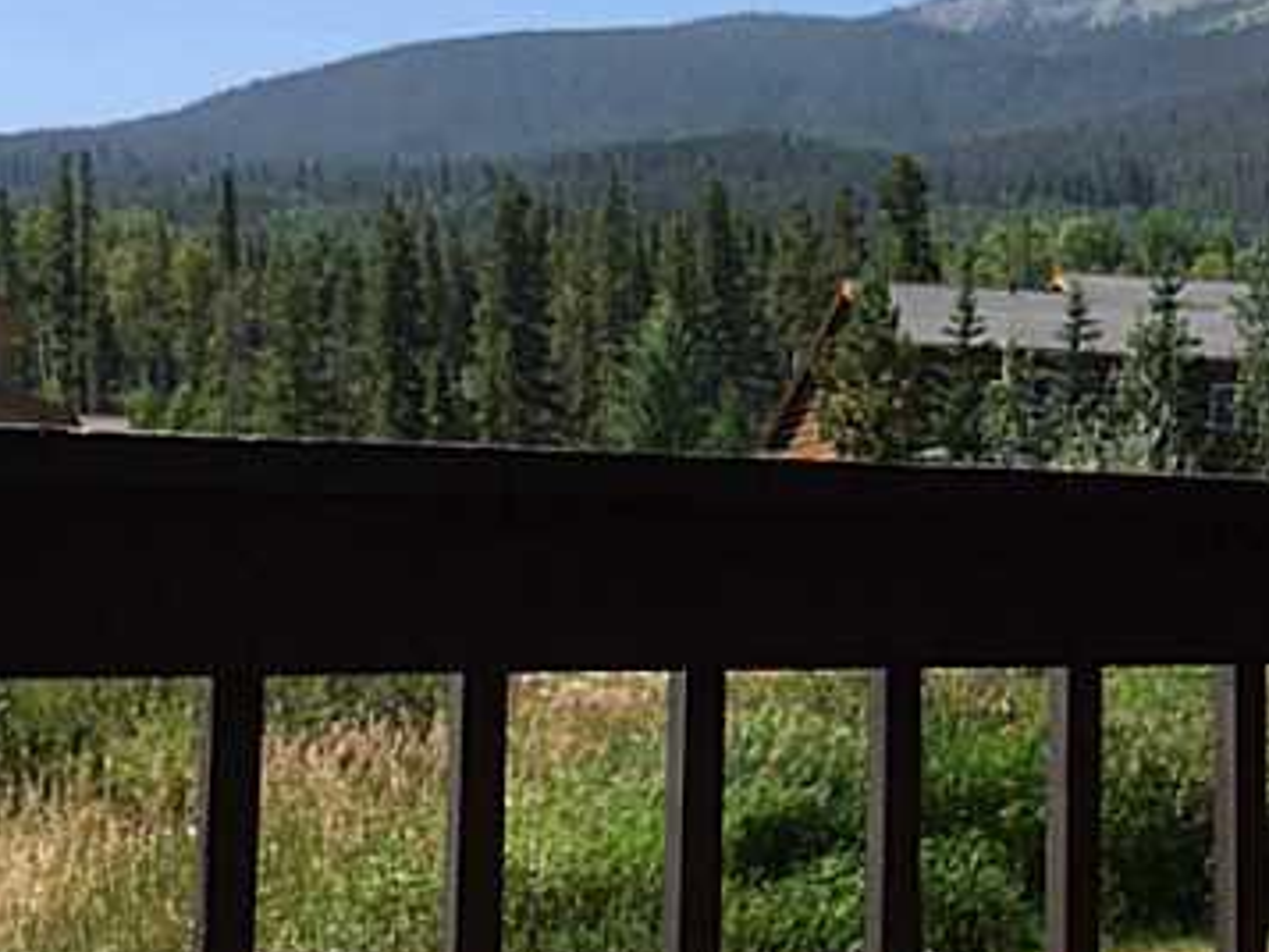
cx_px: 1063
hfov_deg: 29.0
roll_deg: -1.1
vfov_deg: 22.6
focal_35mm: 65
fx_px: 2384
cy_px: 423
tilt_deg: +3.1
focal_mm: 4.15
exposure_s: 1/1582
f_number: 2.2
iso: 32
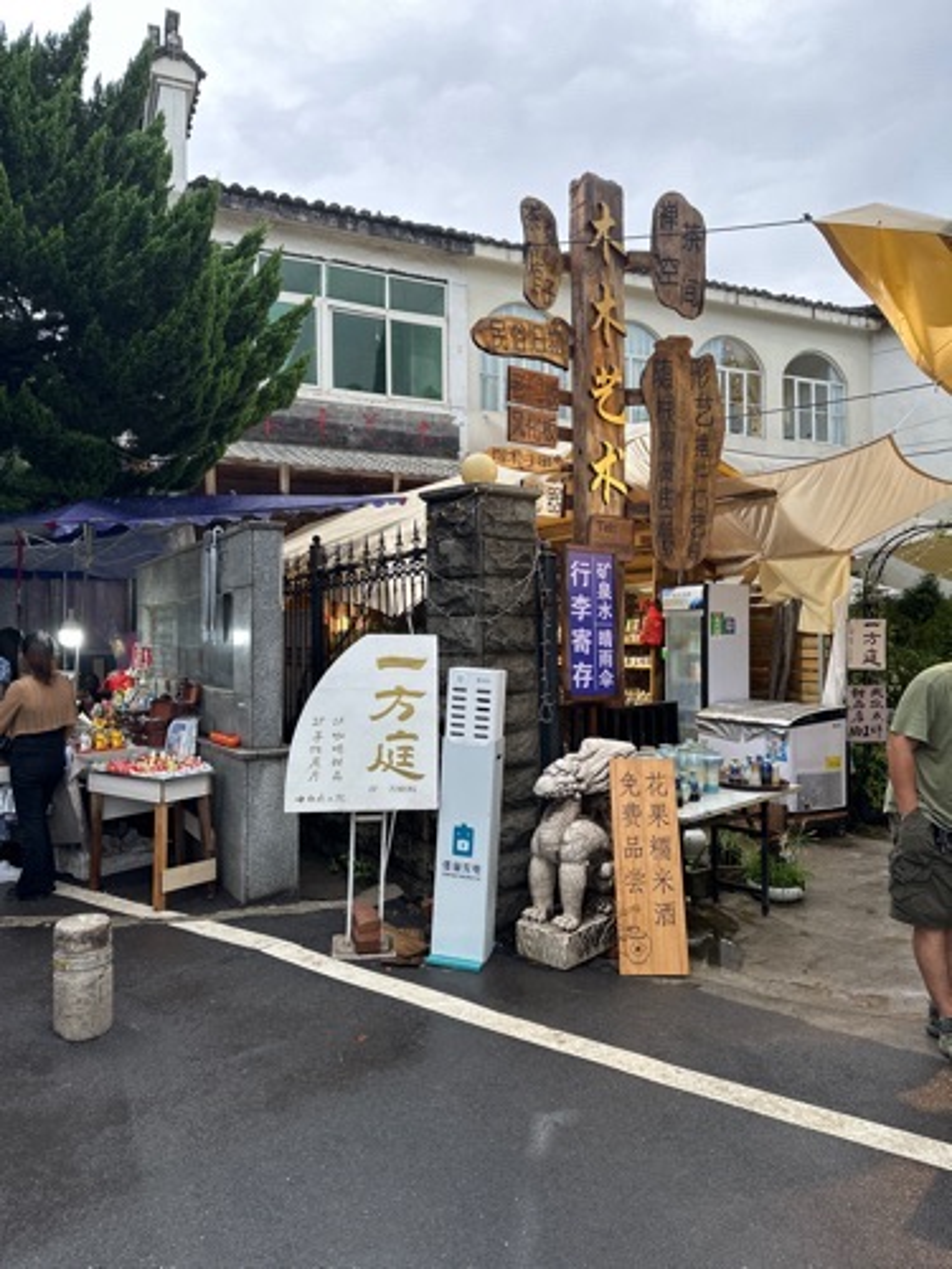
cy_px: 634
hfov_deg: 56.8
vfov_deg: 71.6
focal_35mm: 24
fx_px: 880
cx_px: 476
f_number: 1.78
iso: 100
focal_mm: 6.86
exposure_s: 1/100
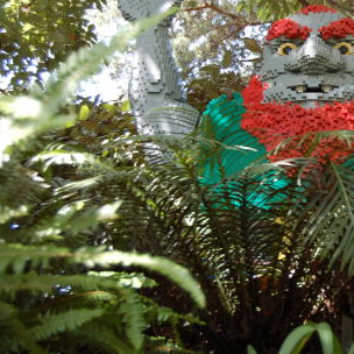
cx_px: 364
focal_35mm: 102
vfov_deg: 17.0
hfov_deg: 16.7
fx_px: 1180
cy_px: 112
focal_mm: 38
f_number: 5
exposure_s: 1/100
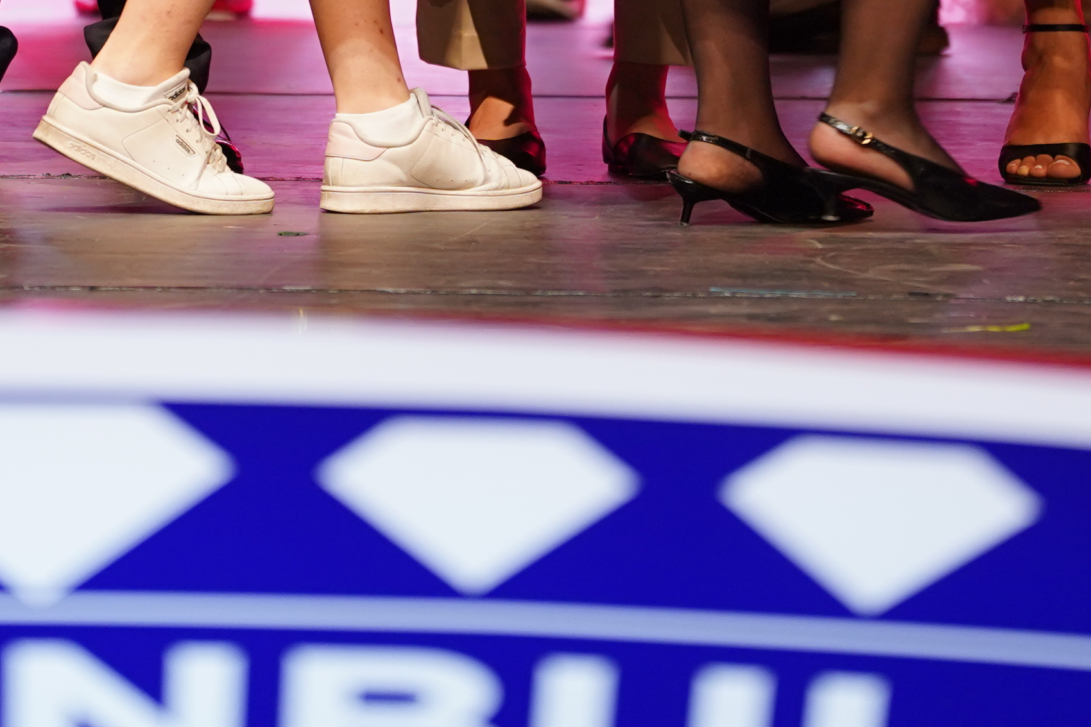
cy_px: -451
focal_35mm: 706
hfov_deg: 2.9
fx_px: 21392
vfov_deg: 1.9
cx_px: 434
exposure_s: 1/160
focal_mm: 200
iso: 500
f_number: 2.8
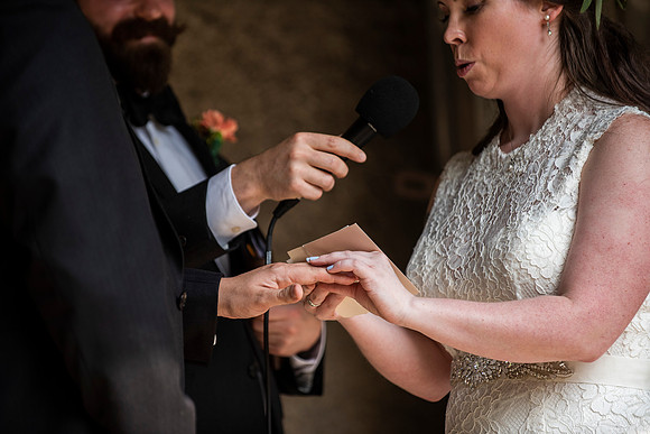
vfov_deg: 6.9
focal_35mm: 200
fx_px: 3612
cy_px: 217
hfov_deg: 10.3
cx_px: 325
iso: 400
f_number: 3.5
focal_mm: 200
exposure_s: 1/1000
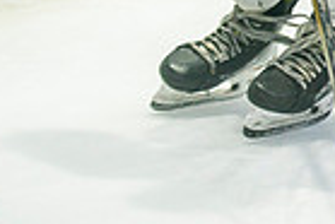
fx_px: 5477
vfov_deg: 2.3
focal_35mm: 588
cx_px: 555
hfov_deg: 3.5
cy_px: -359
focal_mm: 110
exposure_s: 1/640
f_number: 3.2
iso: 640
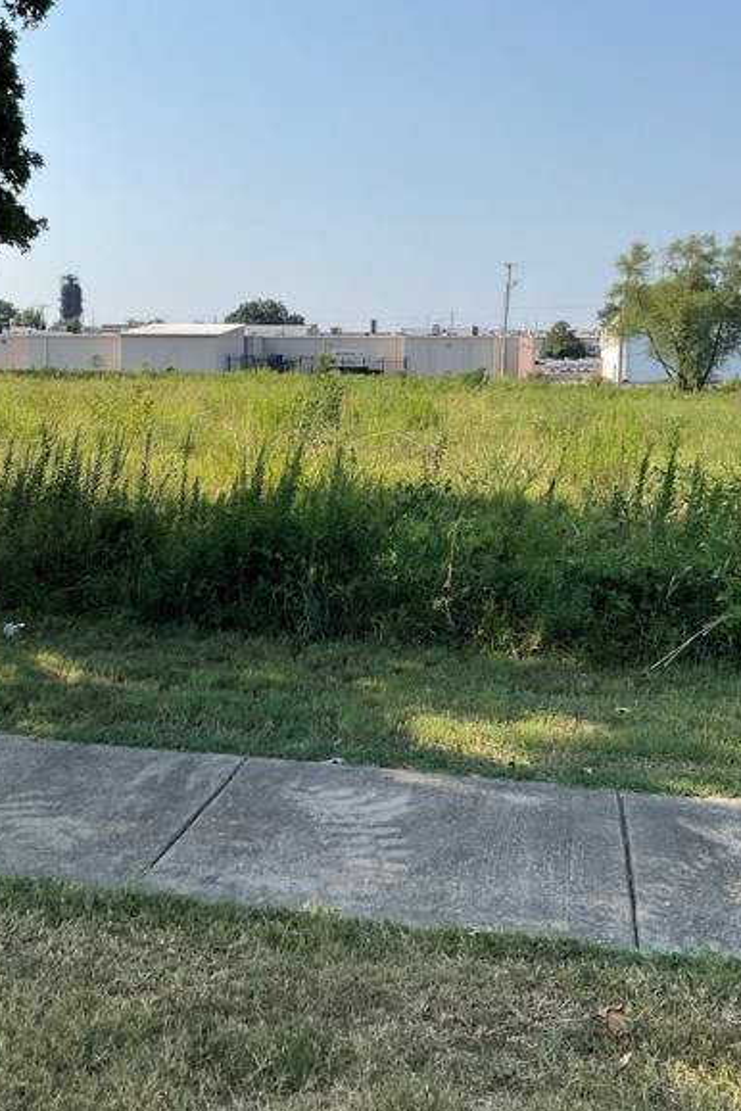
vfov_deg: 48.2
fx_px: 1235
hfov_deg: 33.3
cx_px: 311
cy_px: 445
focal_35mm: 40
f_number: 1.8
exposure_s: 1/1848
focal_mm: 3
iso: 16
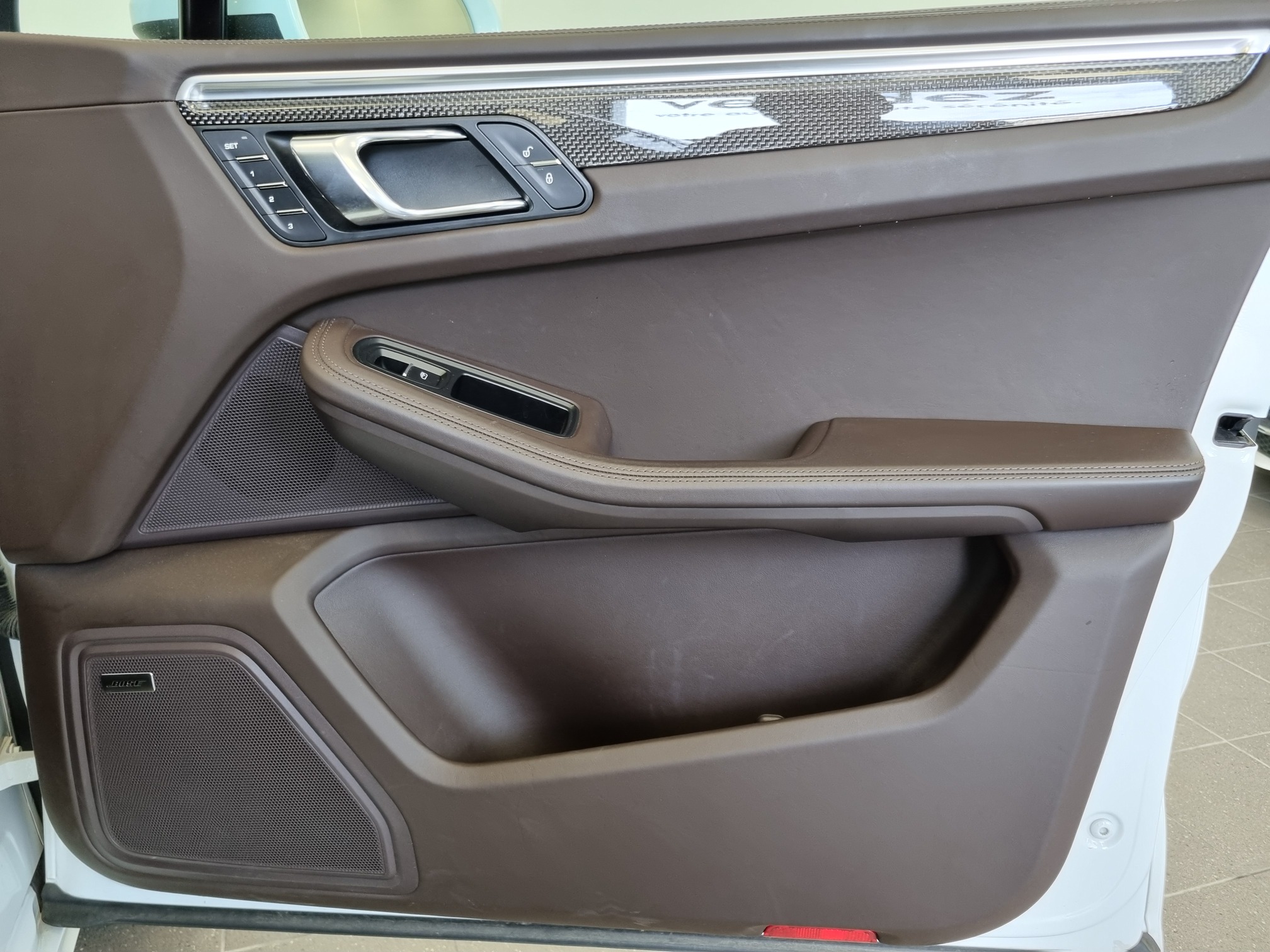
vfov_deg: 53.1
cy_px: 476
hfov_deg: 67.3
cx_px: 635
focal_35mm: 26
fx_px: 954
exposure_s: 1/40
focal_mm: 5.4
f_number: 1.8
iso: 160
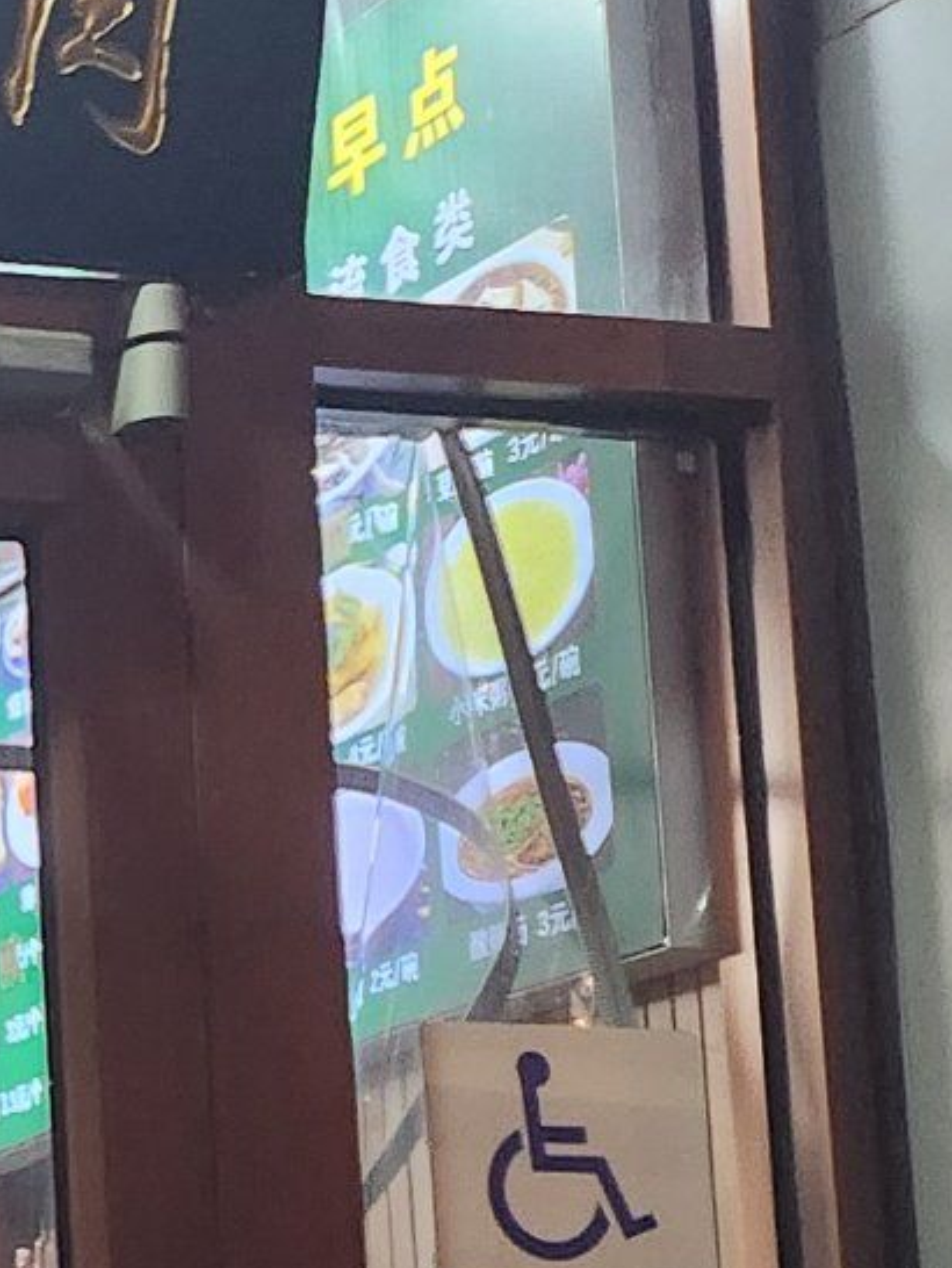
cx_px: -1177
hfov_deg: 10.9
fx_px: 4397
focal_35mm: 120
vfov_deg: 16.1
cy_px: 1297
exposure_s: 1/100
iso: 800
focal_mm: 5
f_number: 1.8
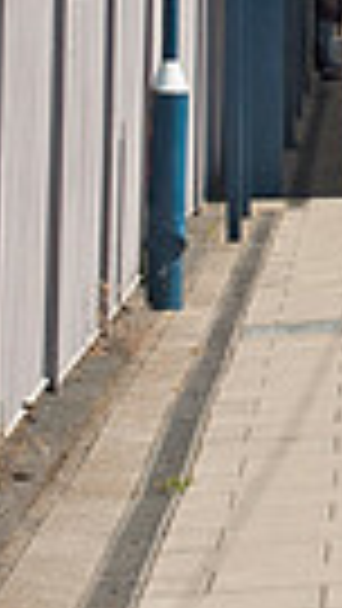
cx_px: 1098
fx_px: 3706
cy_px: -106
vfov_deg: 9.3
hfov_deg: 5.0
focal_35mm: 230
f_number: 8
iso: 200
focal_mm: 34
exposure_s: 1/250
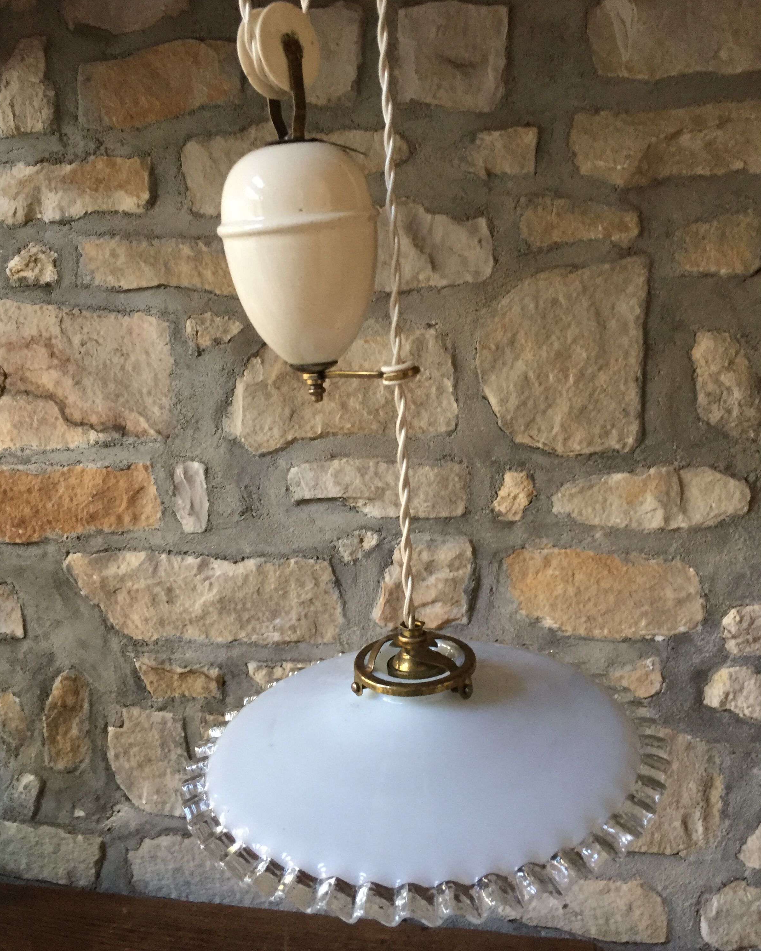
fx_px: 873
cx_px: 373
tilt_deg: -9.4
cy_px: 451
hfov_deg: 47.1
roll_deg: +4.1
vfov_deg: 57.1
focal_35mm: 31
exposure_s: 1/33
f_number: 2.2
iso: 200
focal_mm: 4.15
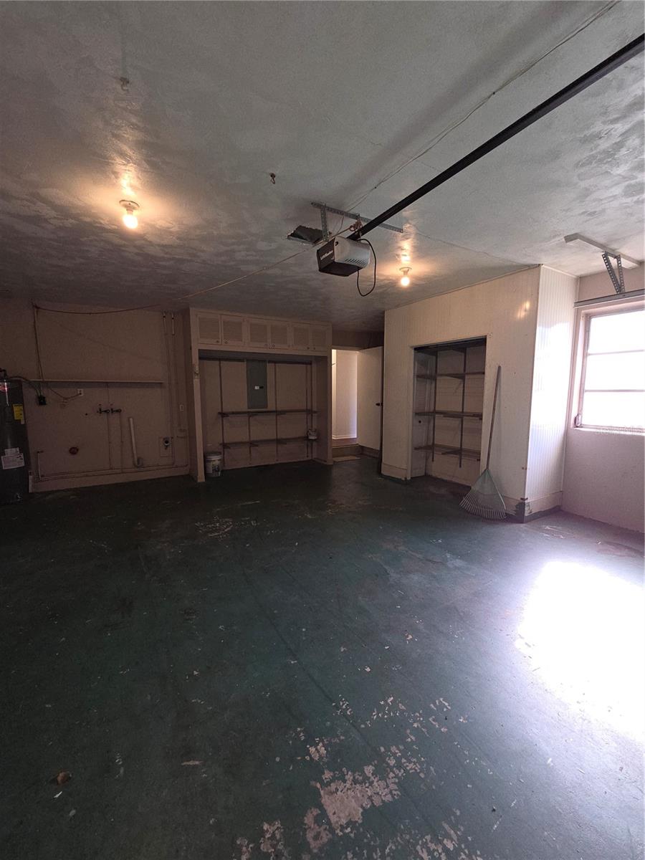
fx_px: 323
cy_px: 430
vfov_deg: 106.2
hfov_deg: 89.9
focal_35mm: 13
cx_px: 322
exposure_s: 1/60
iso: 125
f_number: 2.2
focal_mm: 2.2
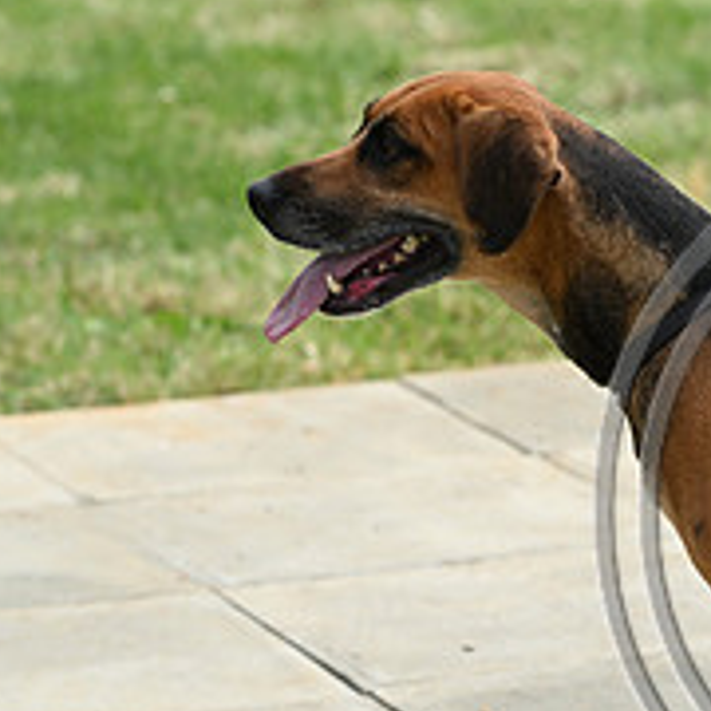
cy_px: 456
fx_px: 7111
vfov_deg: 5.7
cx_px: 956
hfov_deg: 5.7
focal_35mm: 306
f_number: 4.5
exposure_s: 1/1000
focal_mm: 112
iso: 200
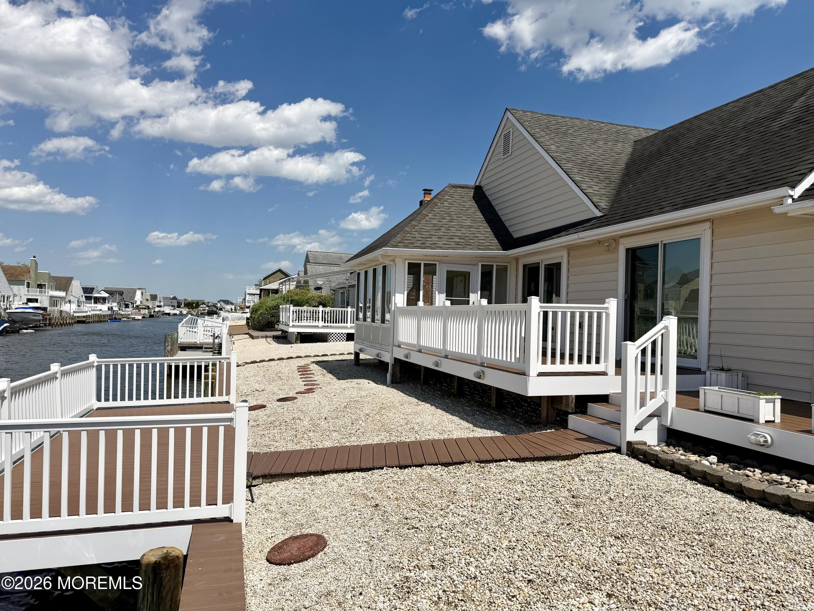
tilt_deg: -0.2
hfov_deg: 71.6
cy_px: 306
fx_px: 564
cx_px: 407
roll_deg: -1.7
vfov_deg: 56.8
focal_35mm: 24
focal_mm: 6.76
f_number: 1.78
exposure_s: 1/11905
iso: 80
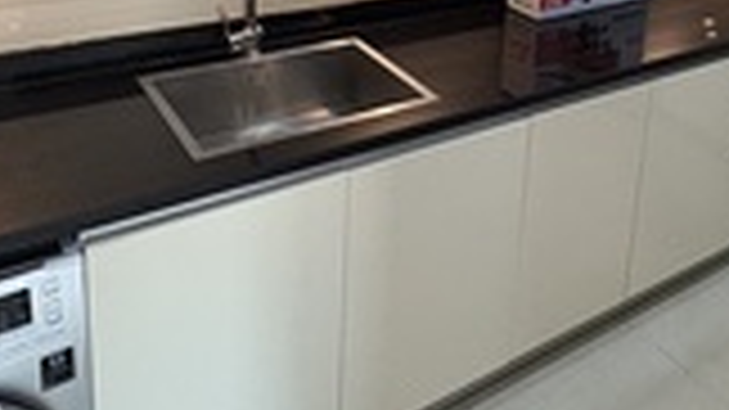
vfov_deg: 25.1
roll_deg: -5.2
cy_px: -74
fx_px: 831
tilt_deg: -13.4
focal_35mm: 43
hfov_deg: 45.4
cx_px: 565
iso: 500
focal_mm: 2.22
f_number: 2.2
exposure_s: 1/50
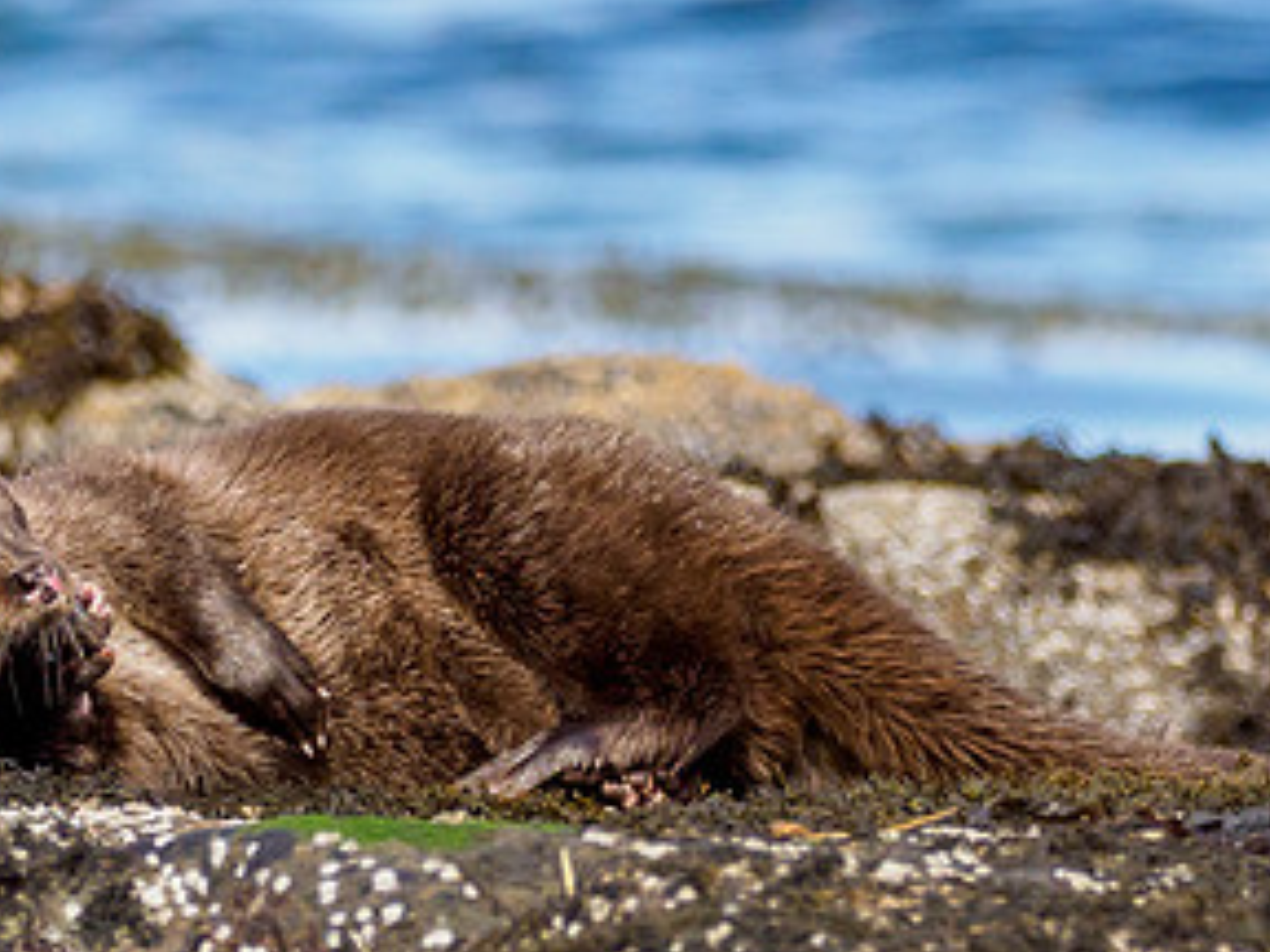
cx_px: 245
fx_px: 88125
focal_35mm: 2402
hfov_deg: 0.8
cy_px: 488
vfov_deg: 0.6
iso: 500
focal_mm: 300
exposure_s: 1/2000
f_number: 4
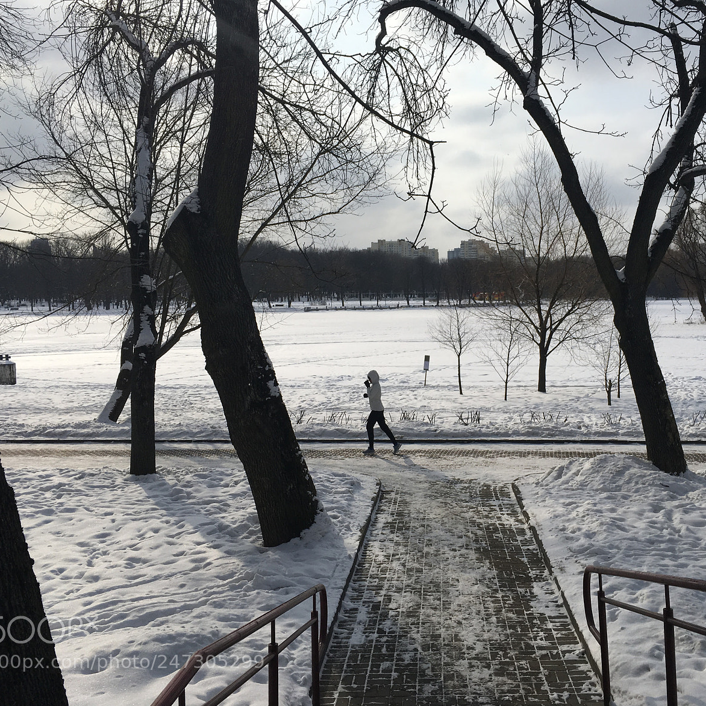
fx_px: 808
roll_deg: +1.9
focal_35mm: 35
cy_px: 348
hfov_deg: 46.9
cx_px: 431
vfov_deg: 47.2
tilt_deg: -7.3
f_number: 2.2
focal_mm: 4.15
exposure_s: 1/4274
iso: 25
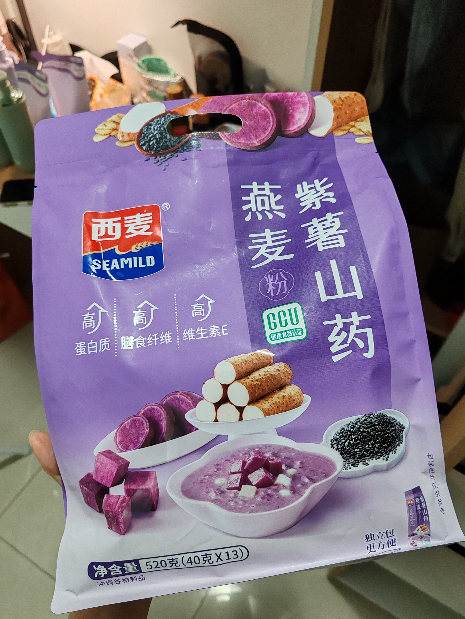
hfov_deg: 51.4
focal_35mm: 27
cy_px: 310
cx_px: 232
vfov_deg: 65.3
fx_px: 484
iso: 1000
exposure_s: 1/50
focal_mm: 6.12
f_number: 1.9
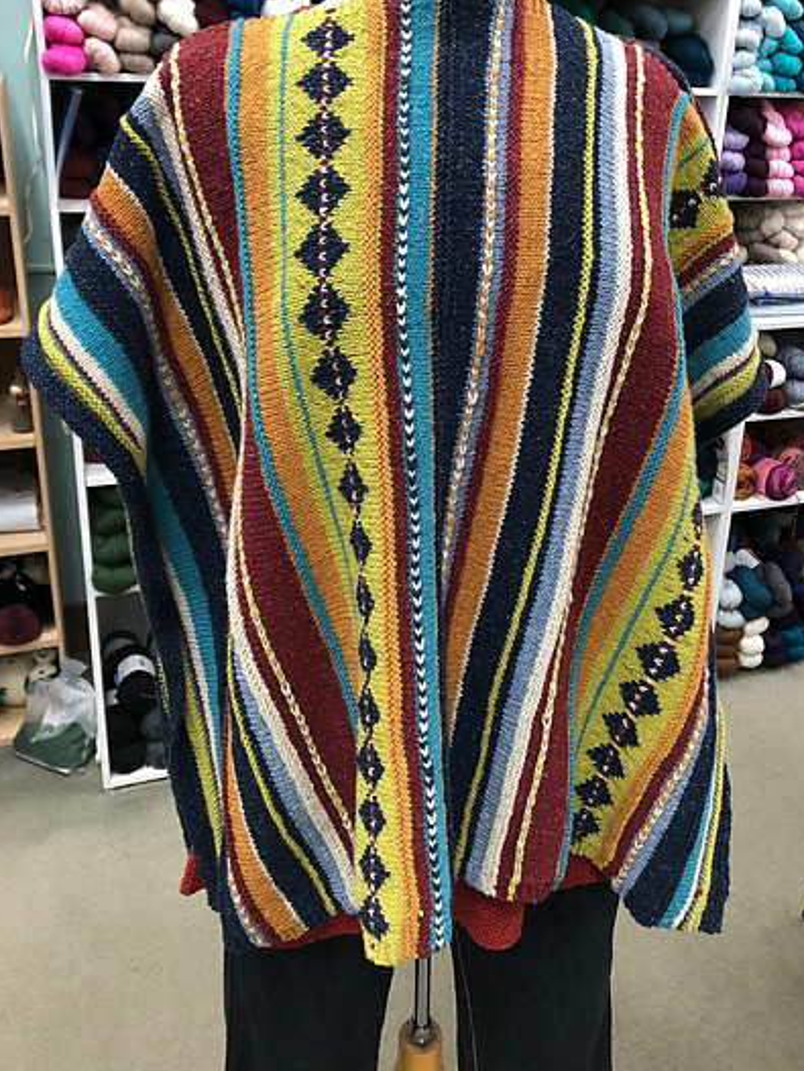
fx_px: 1052
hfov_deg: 41.7
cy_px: 421
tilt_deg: -21.6
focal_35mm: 34
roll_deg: -2.8
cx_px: 470
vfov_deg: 53.5
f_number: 1.8
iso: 80
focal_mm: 3.99
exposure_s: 1/15
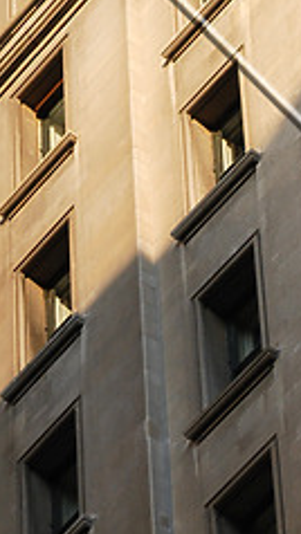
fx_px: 5218
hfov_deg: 3.3
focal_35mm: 368
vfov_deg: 5.8
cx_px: -52
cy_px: -229
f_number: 4.5
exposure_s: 1/320
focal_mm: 62
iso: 200
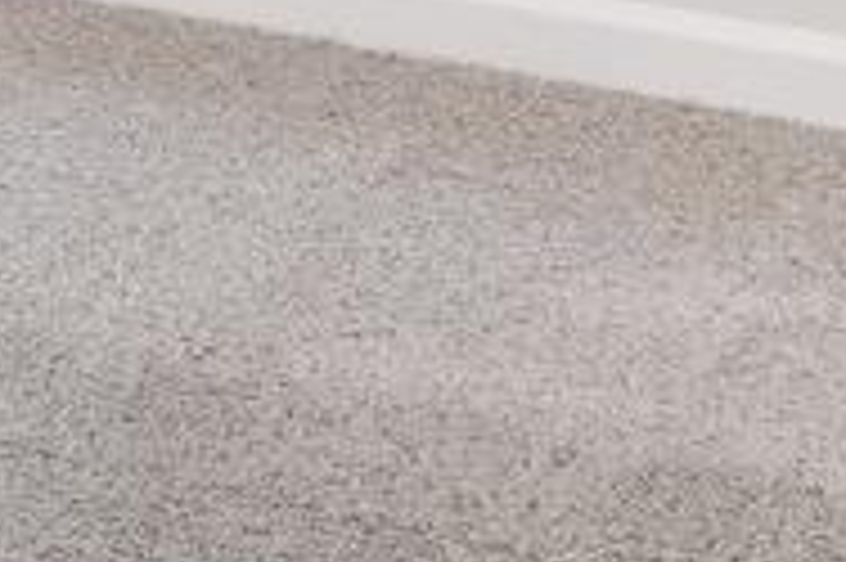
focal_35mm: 192
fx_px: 4508
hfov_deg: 8.2
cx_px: -2088
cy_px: -1106
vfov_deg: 6.5
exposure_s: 1/5
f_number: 6.3
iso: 400
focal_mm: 25
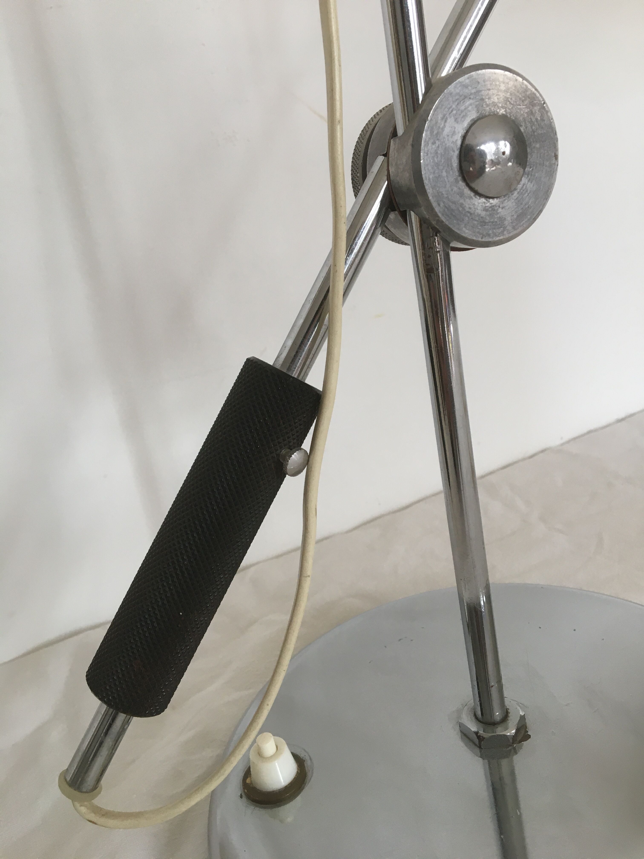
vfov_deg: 61.7
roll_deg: +11.9
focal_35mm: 29
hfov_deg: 48.2
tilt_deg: -18.6
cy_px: 430
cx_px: 322
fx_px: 719
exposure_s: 1/33
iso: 40
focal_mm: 4.15
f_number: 2.2
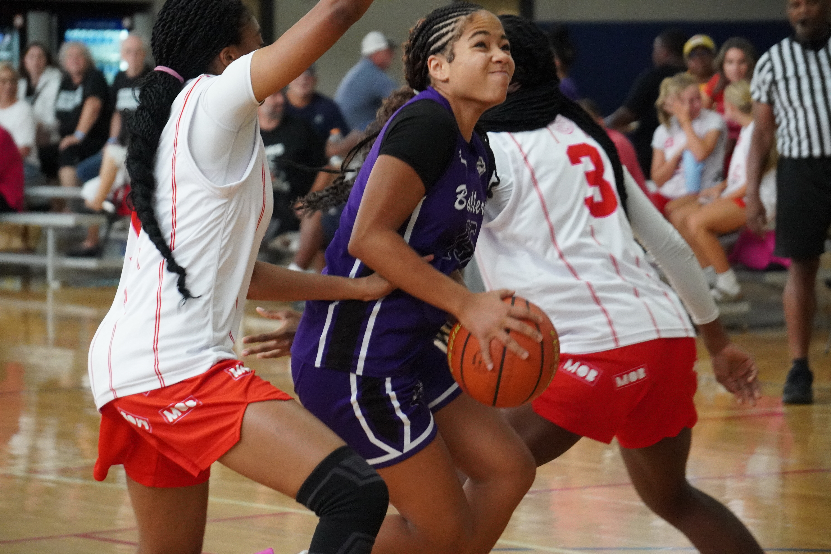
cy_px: 277
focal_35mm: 166
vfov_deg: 8.2
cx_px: 416
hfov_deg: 12.3
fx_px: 3843
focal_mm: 111
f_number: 5.6
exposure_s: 1/640
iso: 6400
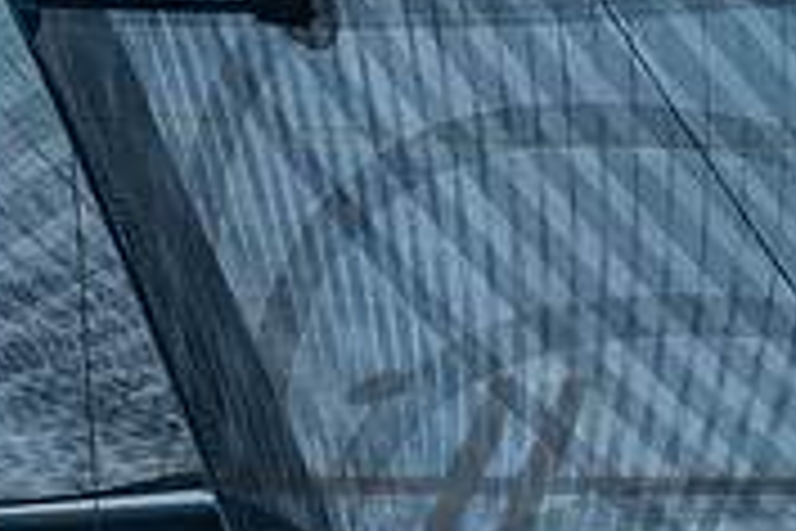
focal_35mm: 1481
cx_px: -744
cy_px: 105
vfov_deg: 0.9
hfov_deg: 1.4
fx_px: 32744
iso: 160
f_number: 6.3
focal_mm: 200
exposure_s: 1/800
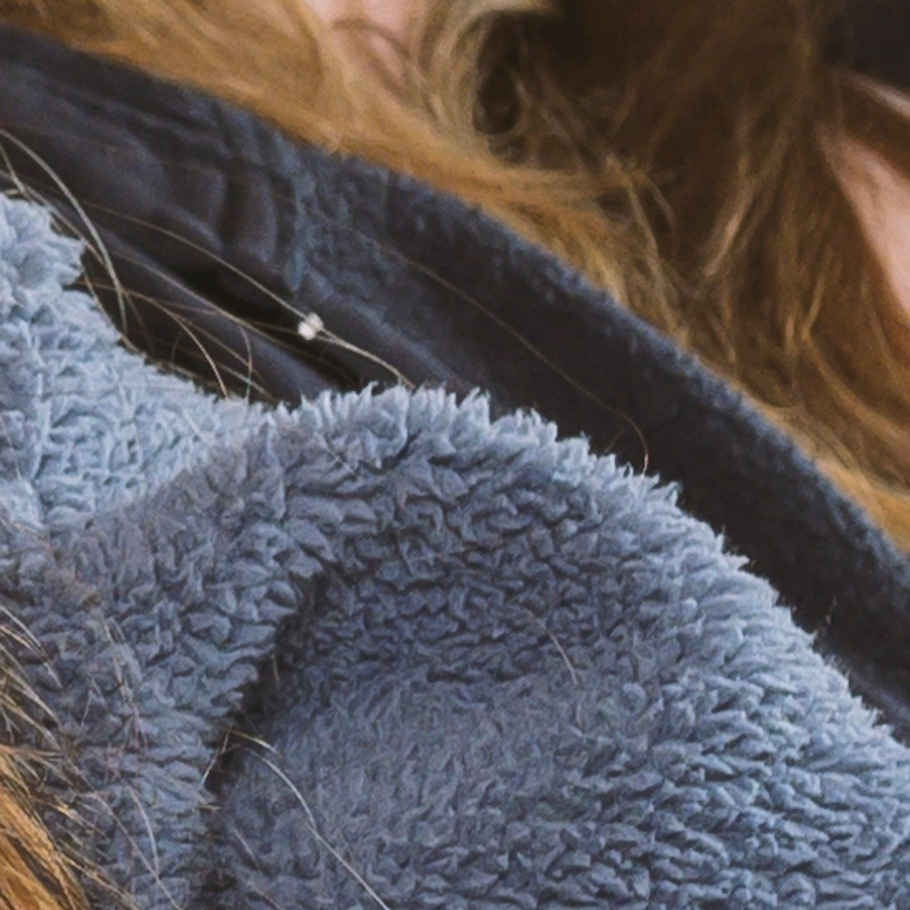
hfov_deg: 2.7
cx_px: -879
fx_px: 19481
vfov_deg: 2.7
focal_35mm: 655
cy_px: -13
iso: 800
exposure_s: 1/160
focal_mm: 70
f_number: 4
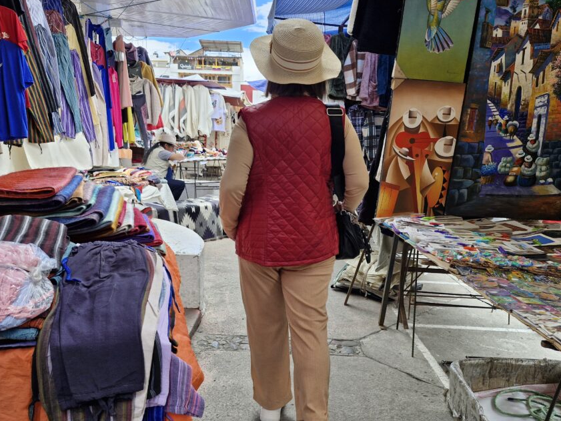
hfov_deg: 63.4
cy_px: 240
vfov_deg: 49.6
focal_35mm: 28
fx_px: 454
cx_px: 283
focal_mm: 5.54
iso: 50
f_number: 1.8
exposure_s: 1/180
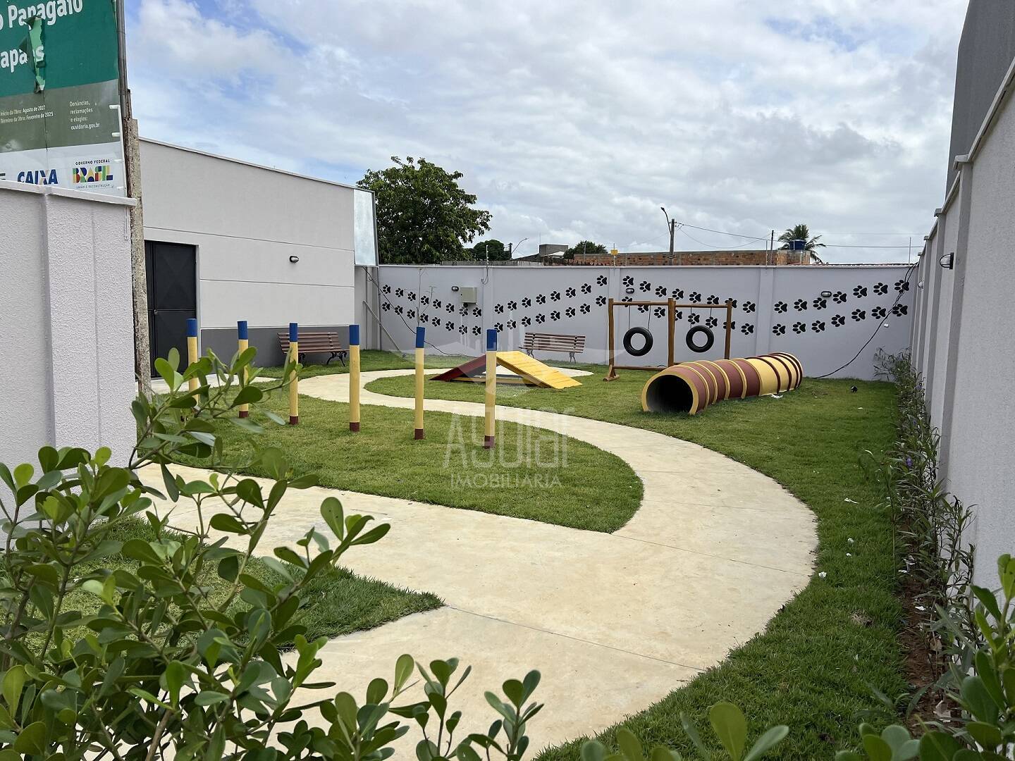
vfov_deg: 53.1
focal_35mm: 26
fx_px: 762
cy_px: 380
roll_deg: -1.6
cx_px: 508
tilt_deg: -7.3
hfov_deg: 67.3
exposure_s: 1/5882
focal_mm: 5.7
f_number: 1.5
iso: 50
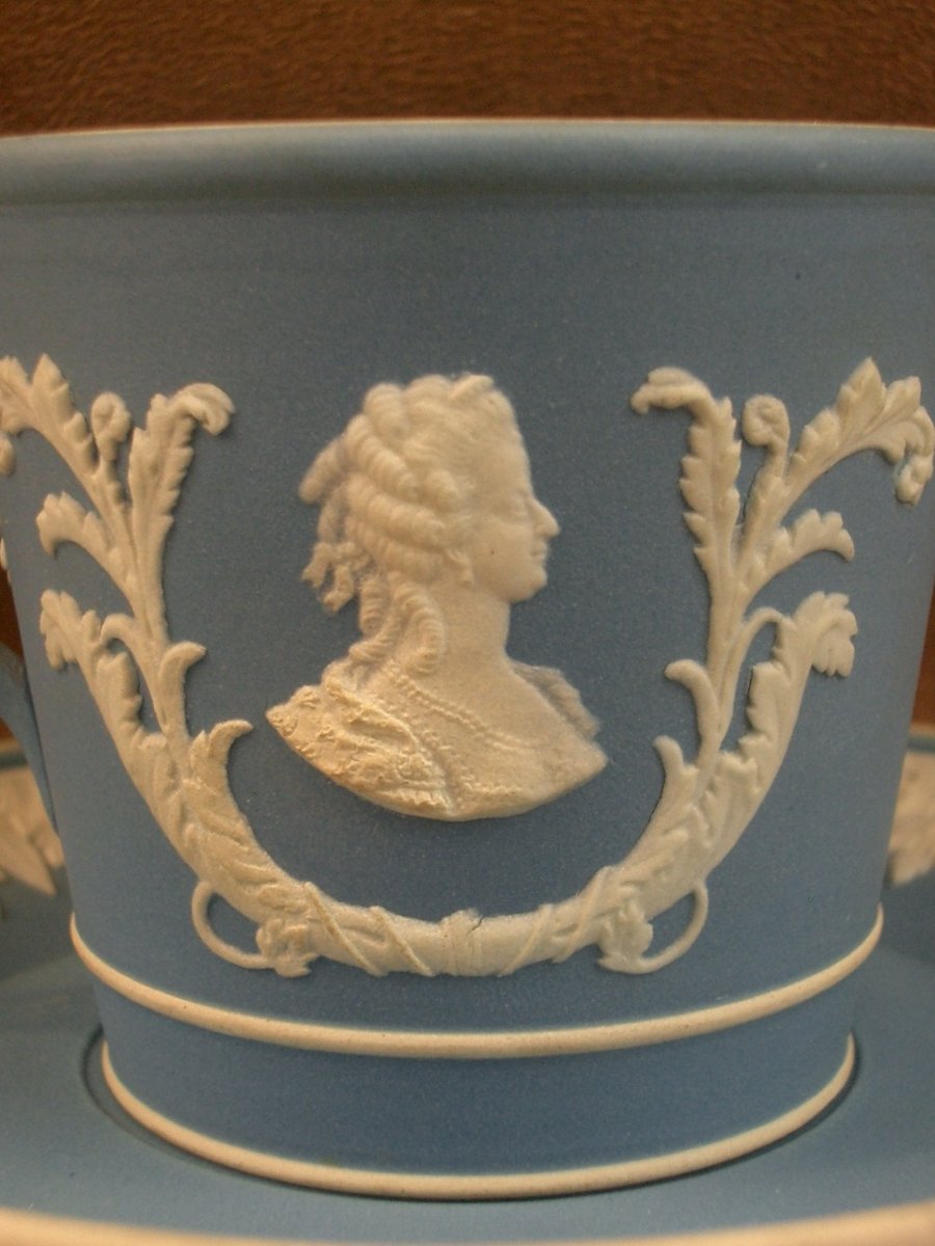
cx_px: 468
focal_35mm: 62
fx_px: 2233
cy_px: 623
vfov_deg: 31.2
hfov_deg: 23.7
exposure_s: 1/60
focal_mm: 10.2
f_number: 3.5
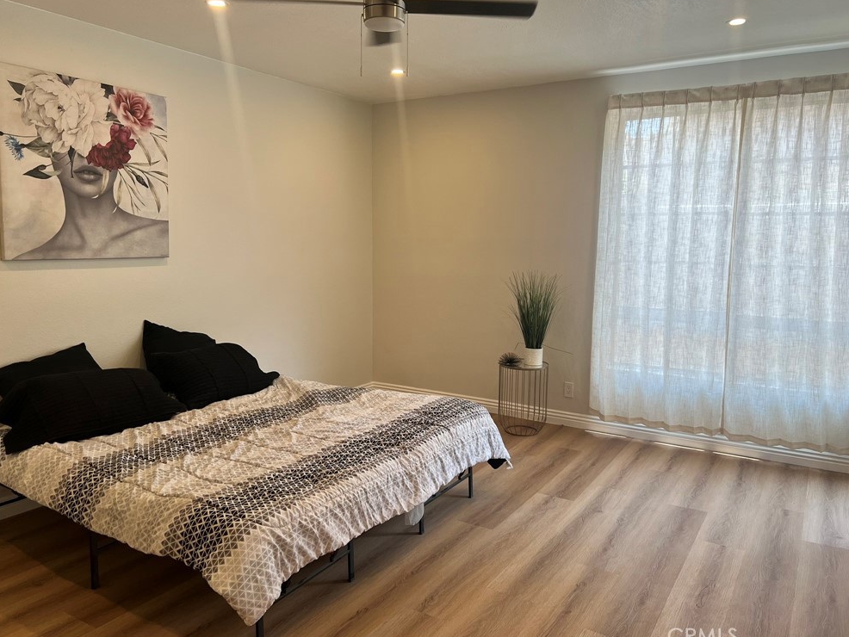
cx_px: 412
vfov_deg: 51.4
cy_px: 318
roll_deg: +0.5
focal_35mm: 27
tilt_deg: -6.3
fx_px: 662
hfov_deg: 65.3
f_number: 1.5
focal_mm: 5.7
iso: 50
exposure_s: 1/120
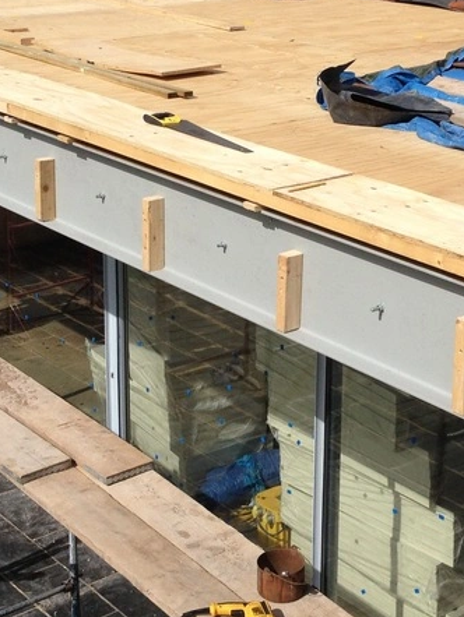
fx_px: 1446
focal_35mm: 81
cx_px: 288
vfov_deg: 24.0
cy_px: 226
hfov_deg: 18.2
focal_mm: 4.28
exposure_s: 1/3247
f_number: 2.4
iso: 50
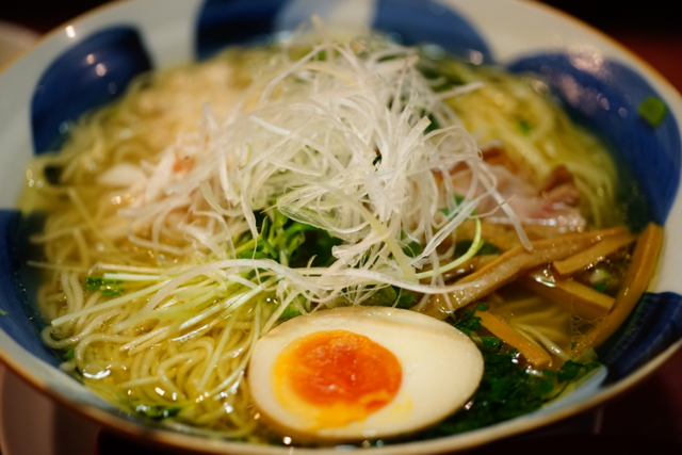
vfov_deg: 27.0
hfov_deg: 39.6
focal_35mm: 50
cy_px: 228
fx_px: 947
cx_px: 341
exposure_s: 1/125
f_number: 2.8
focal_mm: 50
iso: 5000
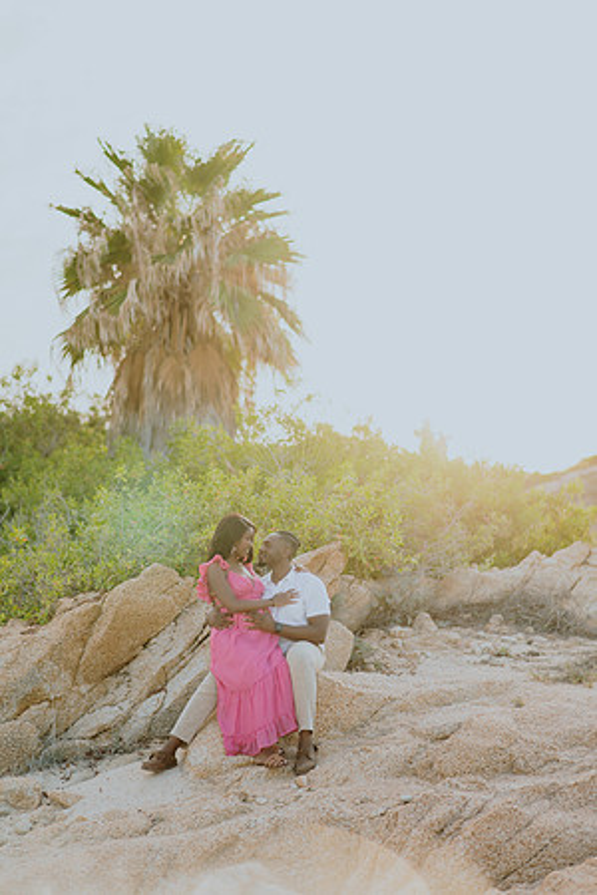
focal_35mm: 58
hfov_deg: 23.4
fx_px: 1443
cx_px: 298
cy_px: 448
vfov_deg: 34.5
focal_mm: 58
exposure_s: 1/1000
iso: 100
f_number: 1.8
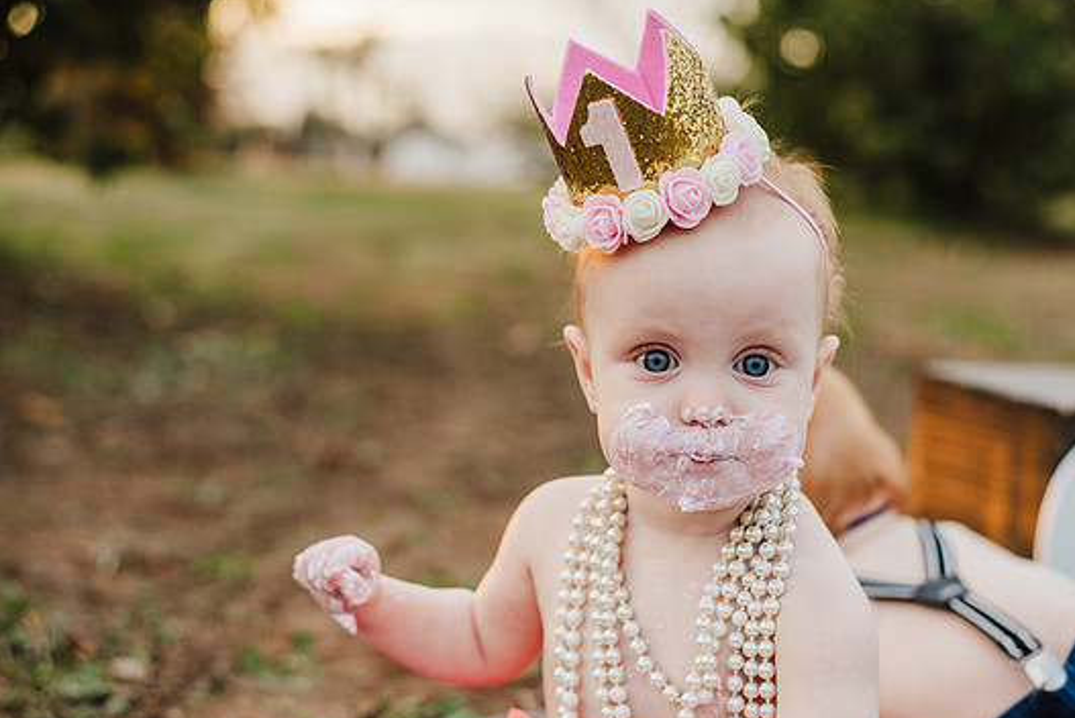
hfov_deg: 36.2
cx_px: 557
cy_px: 354
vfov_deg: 24.6
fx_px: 1643
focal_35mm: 55
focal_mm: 50
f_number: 2.8
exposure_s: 1/500
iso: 400
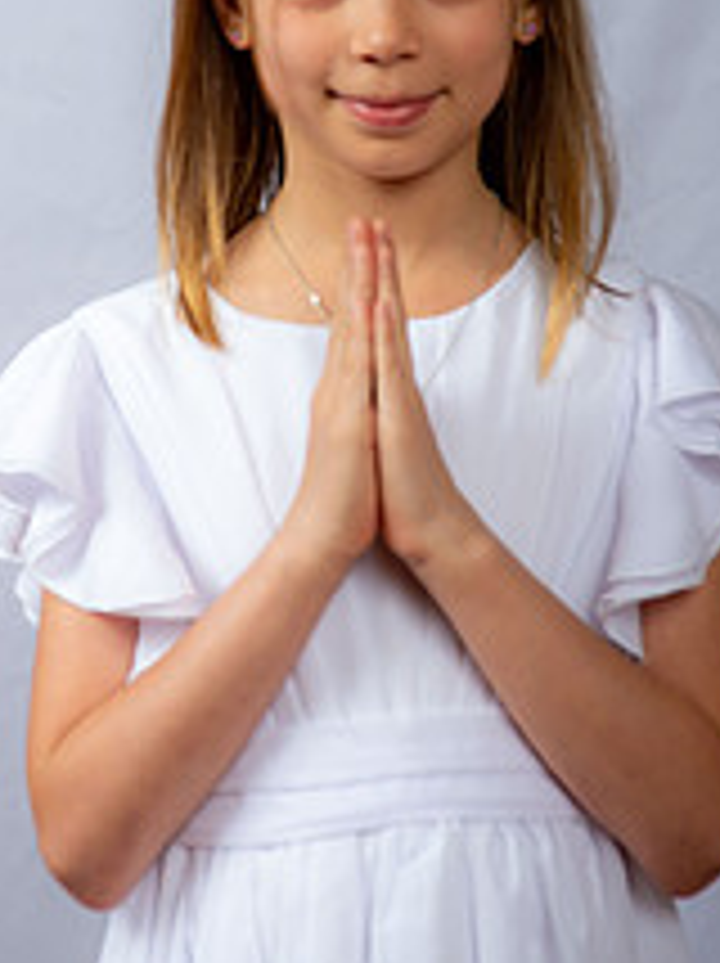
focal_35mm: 172
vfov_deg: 11.5
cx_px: 308
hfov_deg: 8.6
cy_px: 310
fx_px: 4780
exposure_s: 1/200
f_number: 6.3
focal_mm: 85
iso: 250
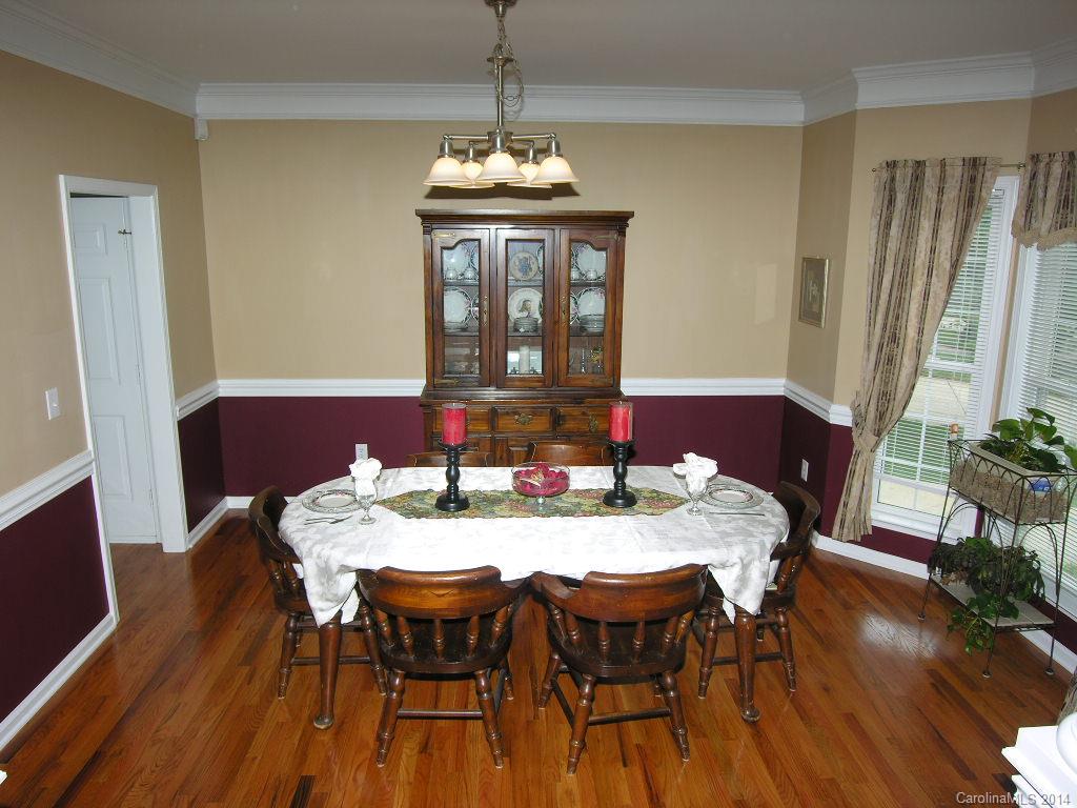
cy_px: 404
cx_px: 538
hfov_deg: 71.6
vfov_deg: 56.8
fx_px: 747
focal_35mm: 24
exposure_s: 1/60.1
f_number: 4.1
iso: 50
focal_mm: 6.1
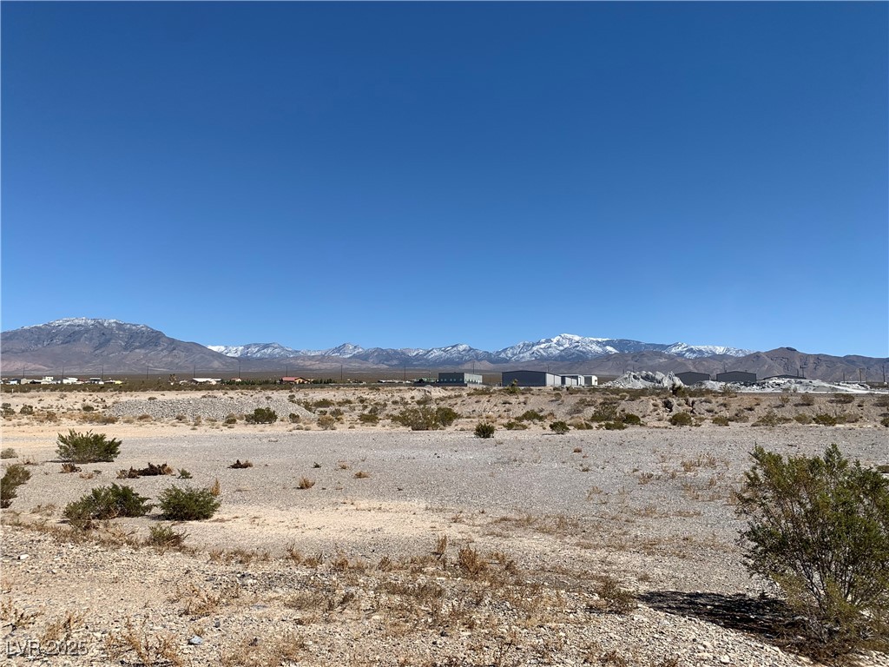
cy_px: 334
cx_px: 444
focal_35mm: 26
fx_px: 668
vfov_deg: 53.1
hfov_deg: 67.3
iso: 25
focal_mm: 4.25
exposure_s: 1/3650
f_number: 1.8
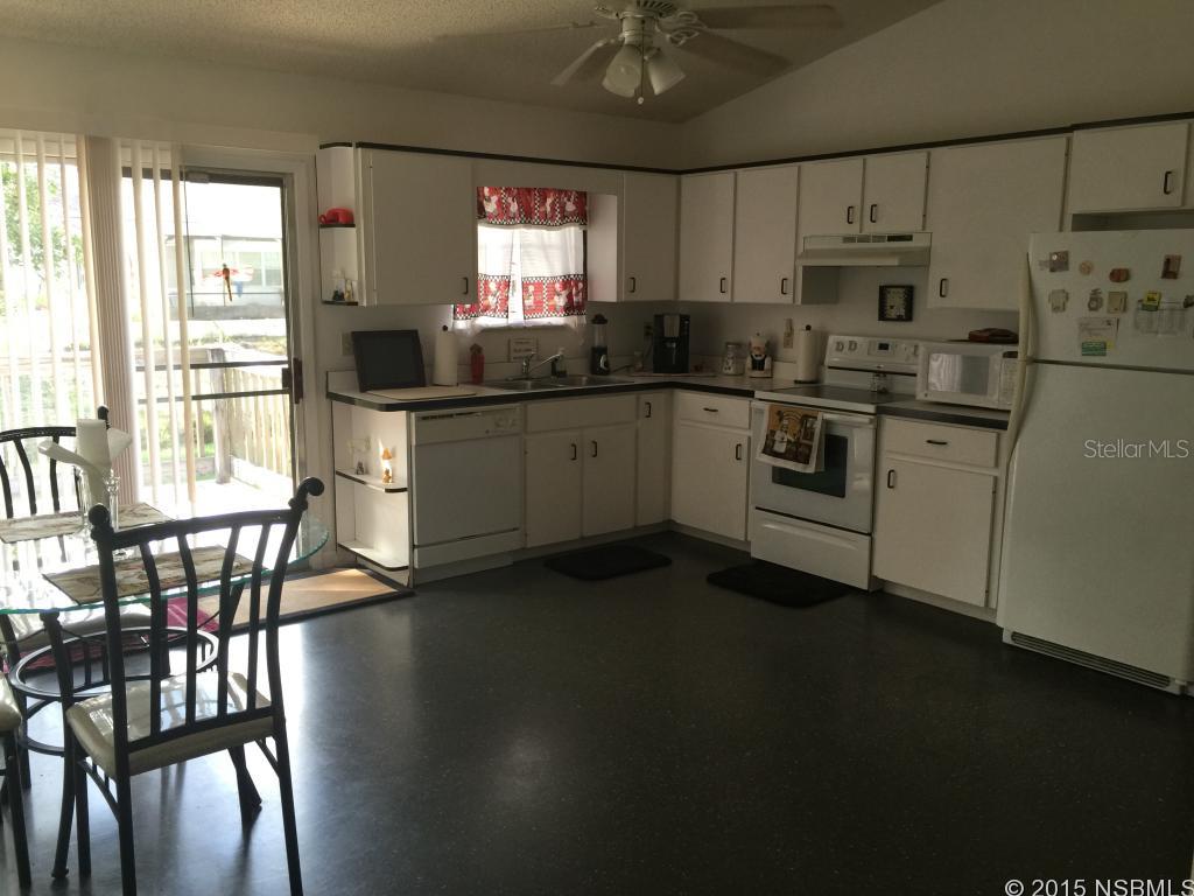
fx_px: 1000
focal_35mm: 29
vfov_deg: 48.2
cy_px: 448
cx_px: 597
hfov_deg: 61.7
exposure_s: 1/40
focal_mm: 4.15
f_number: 2.2
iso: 32
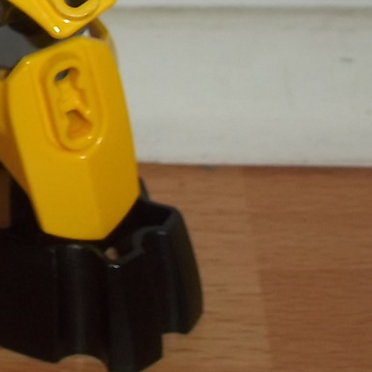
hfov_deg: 8.0
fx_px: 2529
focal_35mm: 208
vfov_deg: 8.1
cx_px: -416
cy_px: -325
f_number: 3.5
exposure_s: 1/40
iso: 80
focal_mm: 8.2
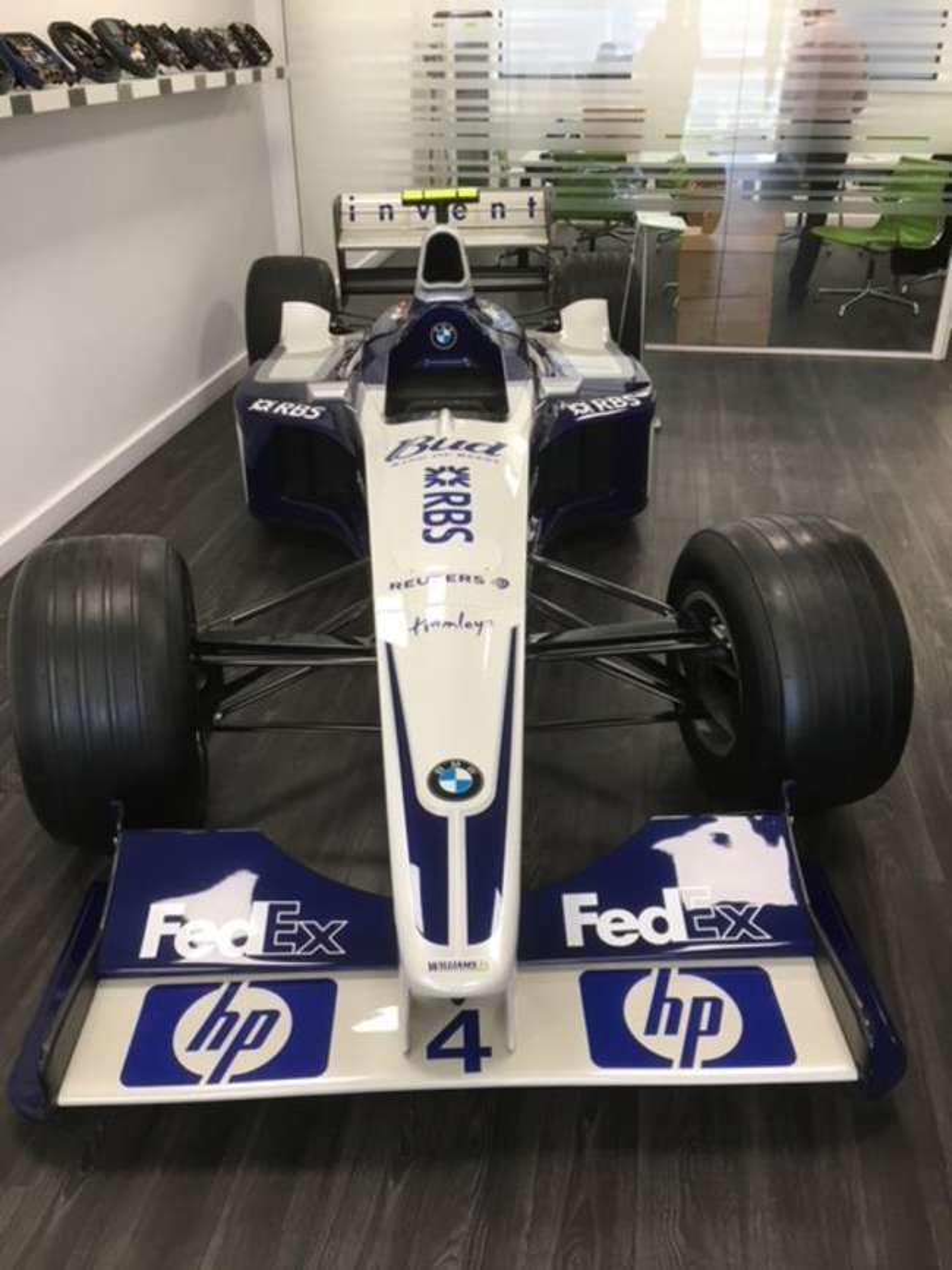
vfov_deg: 61.7
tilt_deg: -28.2
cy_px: 635
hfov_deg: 48.2
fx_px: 1064
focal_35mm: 29
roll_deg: +0.1
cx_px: 476
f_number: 2.2
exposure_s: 1/33
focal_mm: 4.15
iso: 32
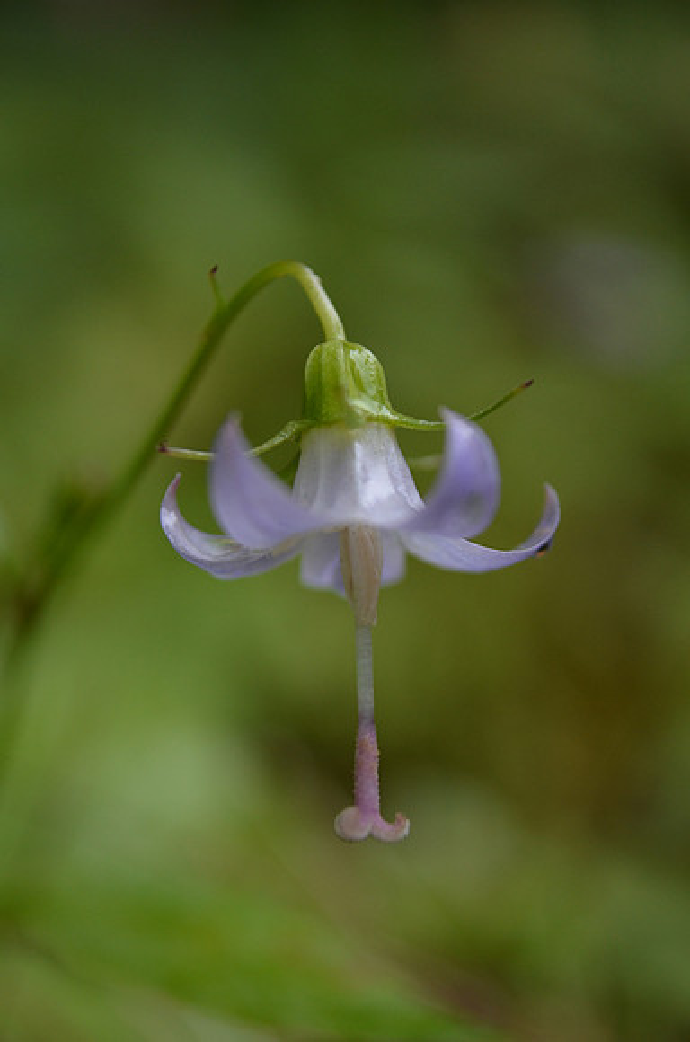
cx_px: 345
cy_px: 521
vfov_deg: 29.9
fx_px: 1950
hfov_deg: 20.1
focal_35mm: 68
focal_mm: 45
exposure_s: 1/1000
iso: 640
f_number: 5.3
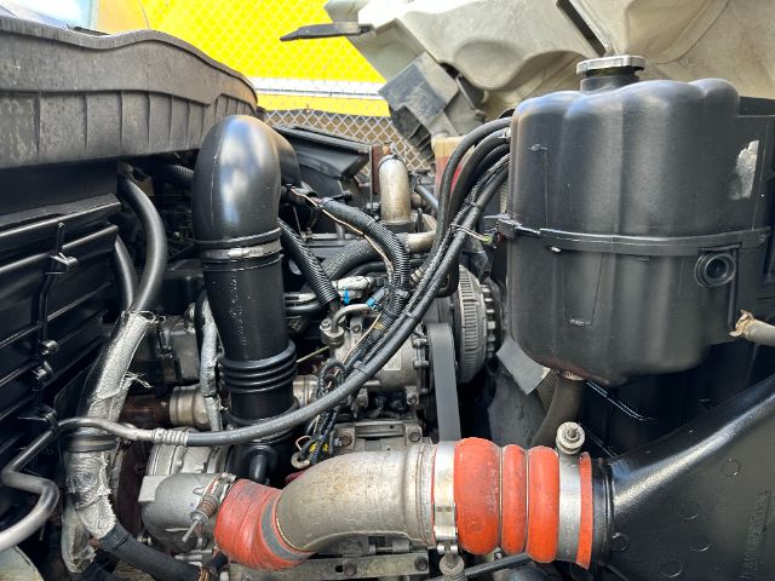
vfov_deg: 56.8
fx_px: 537
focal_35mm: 24
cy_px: 290
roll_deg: -1.9
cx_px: 388
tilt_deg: -13.5
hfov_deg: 71.6
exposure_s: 1/121
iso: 80
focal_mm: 6.86
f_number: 1.78
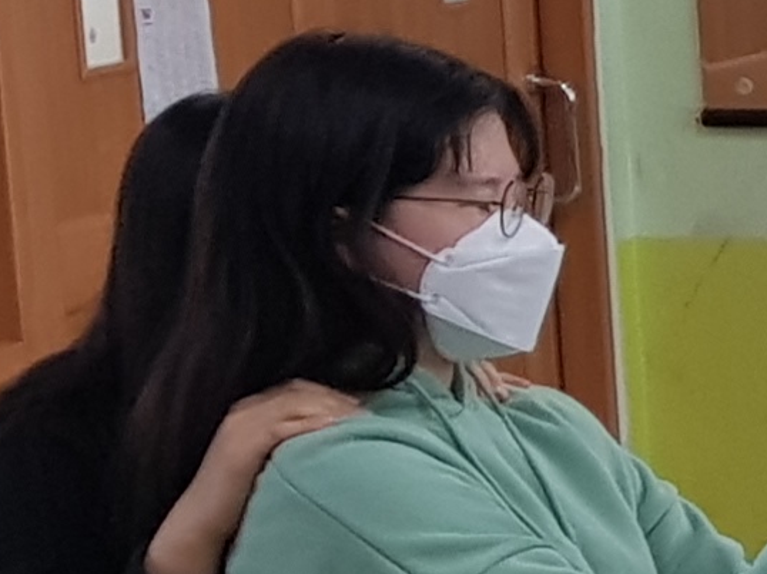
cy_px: 548
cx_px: 2579
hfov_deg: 8.1
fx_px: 4319
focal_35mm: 195
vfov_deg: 7.6
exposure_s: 1/120
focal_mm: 4.3
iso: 80
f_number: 1.7
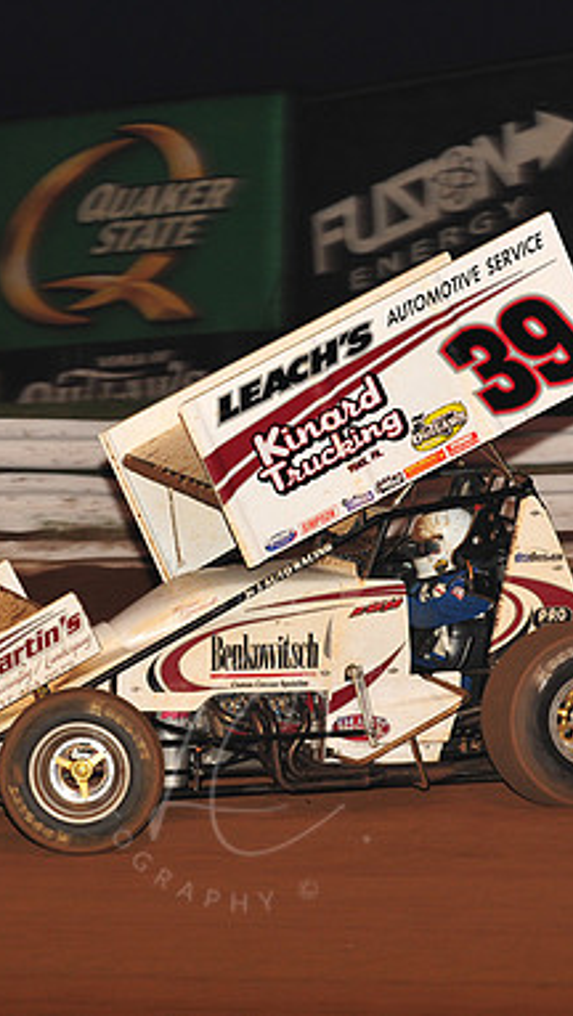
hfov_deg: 6.1
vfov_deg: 10.9
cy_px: 507
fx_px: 5338
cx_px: 244
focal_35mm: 198
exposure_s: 1/320
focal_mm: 125
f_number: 6.3
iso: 1000
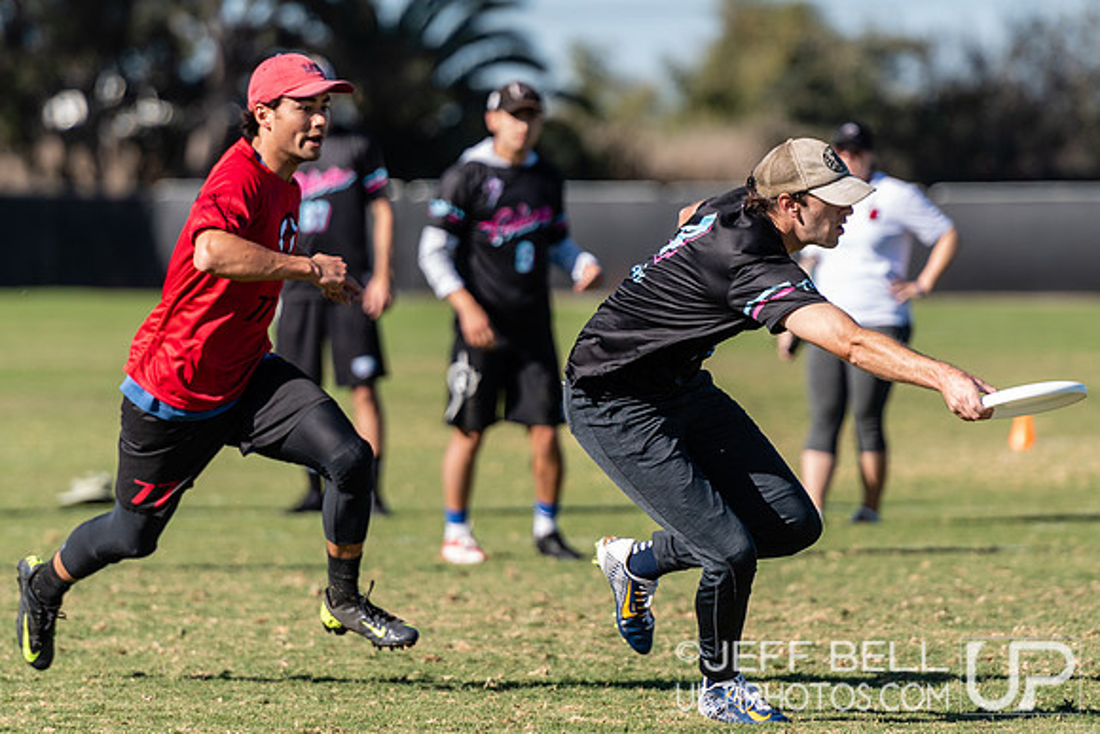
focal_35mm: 354
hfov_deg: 5.8
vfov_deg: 3.9
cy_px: 312
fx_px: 10833
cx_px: 650
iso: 200
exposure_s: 1/2000
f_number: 2.8
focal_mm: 200
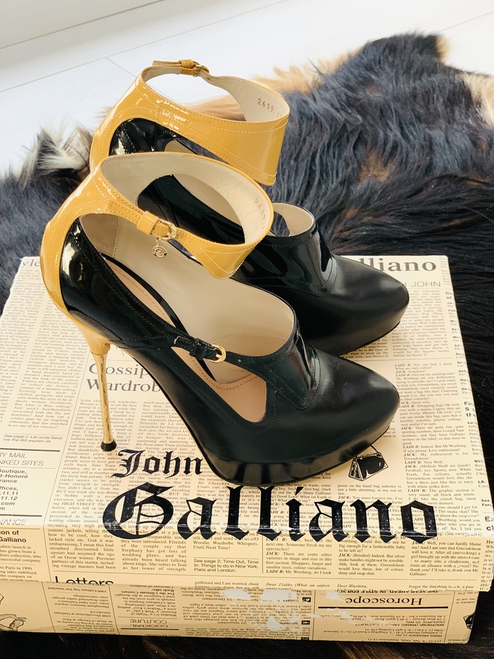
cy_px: 330
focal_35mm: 52
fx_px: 989
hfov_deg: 28.0
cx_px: 247
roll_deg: +5.0
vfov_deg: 36.8
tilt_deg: -37.3
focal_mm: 6
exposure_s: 1/122
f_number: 2.4
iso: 64
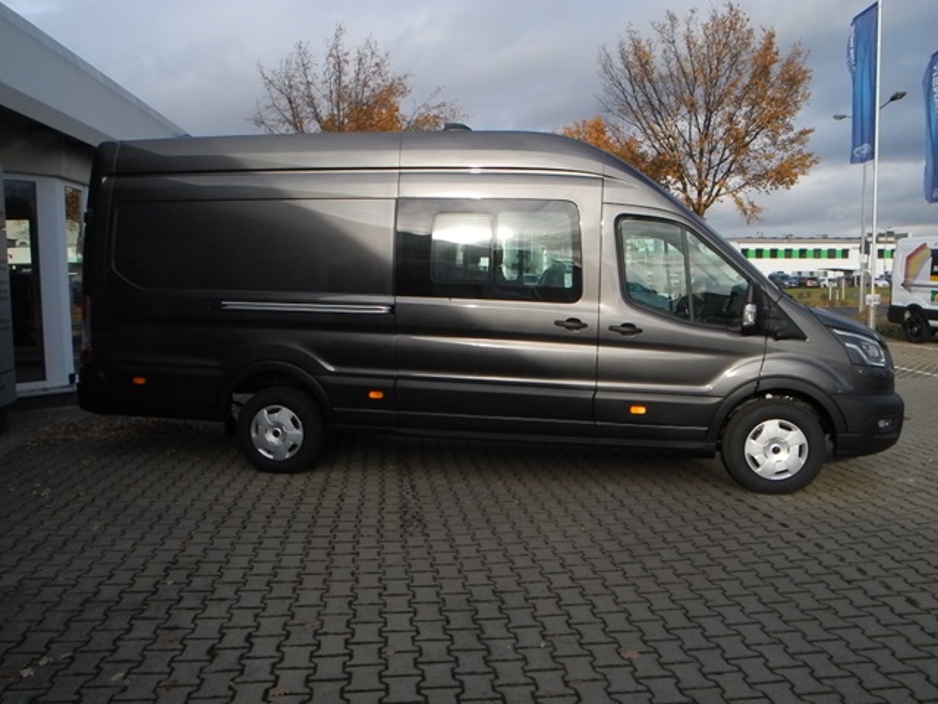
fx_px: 759
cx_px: 469
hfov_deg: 63.4
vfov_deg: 49.7
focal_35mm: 28
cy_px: 352
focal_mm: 6
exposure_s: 1/800
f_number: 5.6
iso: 400
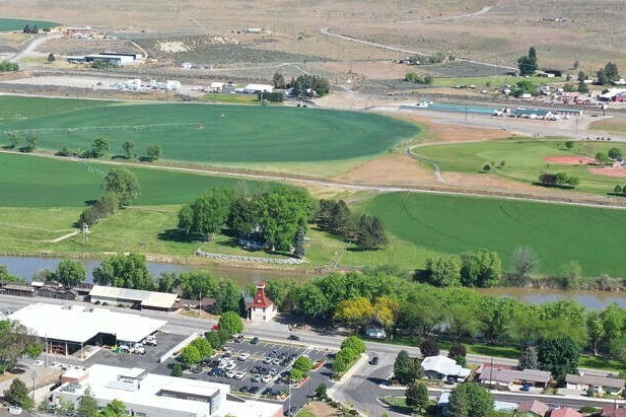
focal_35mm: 77
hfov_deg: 25.4
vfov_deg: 17.7
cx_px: 52
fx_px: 1339
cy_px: 219
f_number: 5.6
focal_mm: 10.26
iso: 100
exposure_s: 1/320
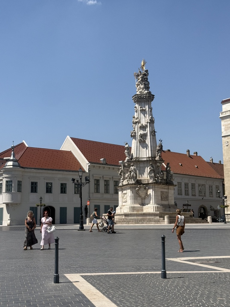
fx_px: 425
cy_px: 154
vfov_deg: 39.7
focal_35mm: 48
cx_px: 115
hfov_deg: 30.3
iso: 64
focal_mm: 6.76
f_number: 1.78
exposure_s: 1/6536
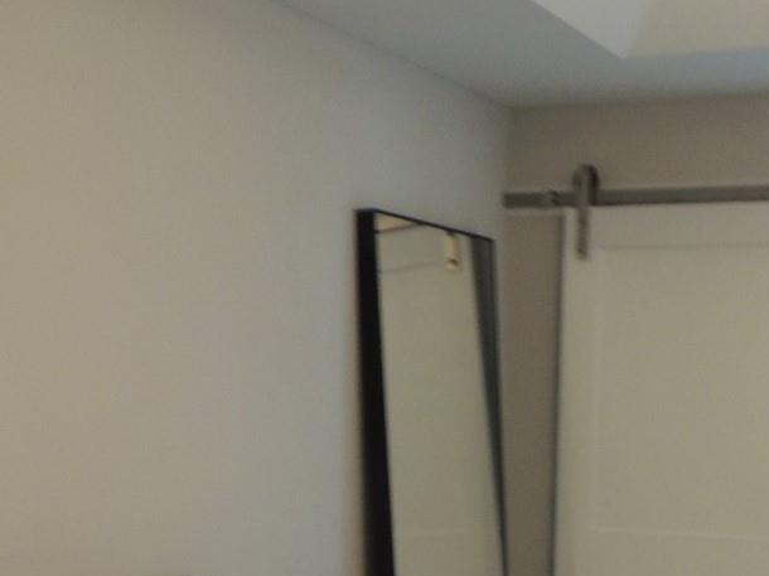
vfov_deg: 21.2
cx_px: 535
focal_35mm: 63
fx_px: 1399
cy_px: 735
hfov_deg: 30.4
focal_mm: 4.3
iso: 400
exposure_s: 1/10
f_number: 3
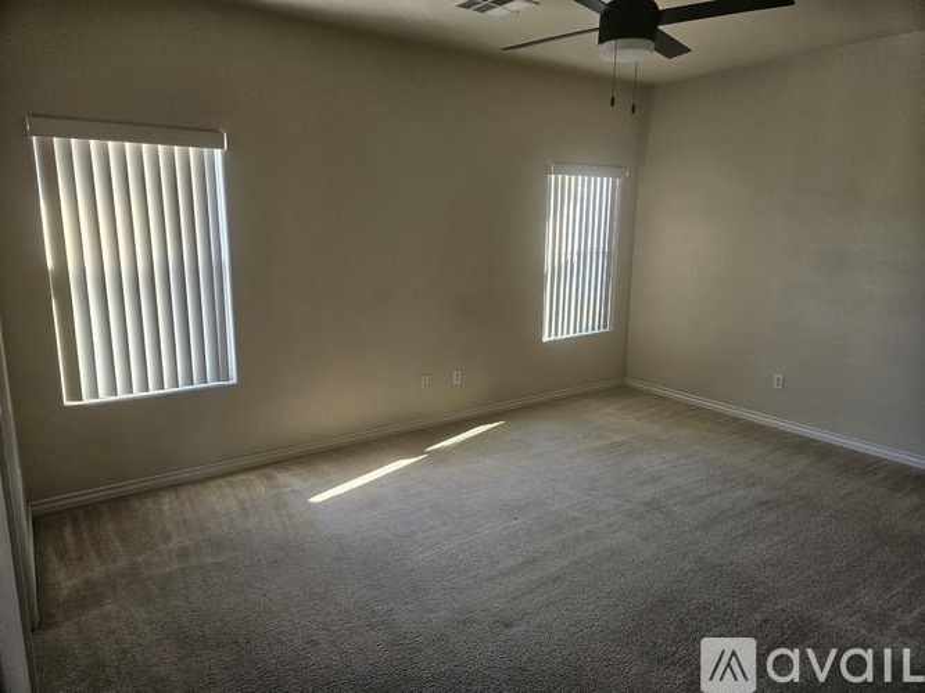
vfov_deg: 58.9
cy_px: 346
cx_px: 462
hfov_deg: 73.9
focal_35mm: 23
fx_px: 614
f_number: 1.8
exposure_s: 1/170
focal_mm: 5.4
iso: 250
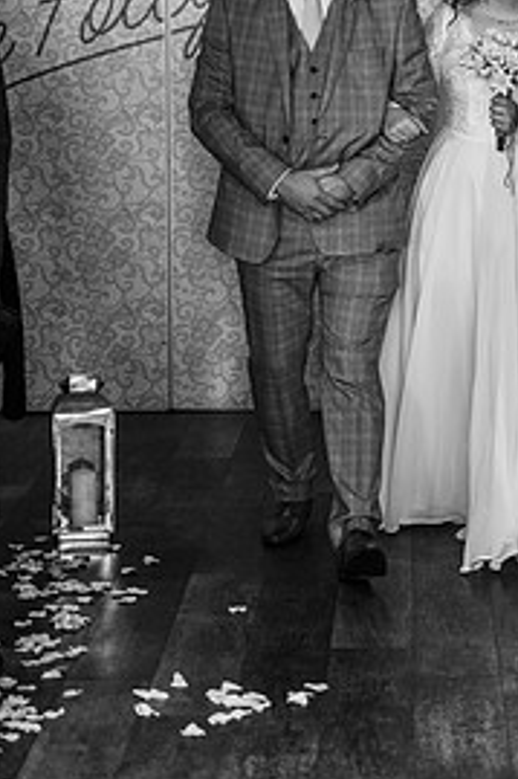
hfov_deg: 11.7
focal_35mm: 117
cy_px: 237
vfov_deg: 17.4
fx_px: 2528
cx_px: 412
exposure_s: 1/200
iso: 1400
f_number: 2.8
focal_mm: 70
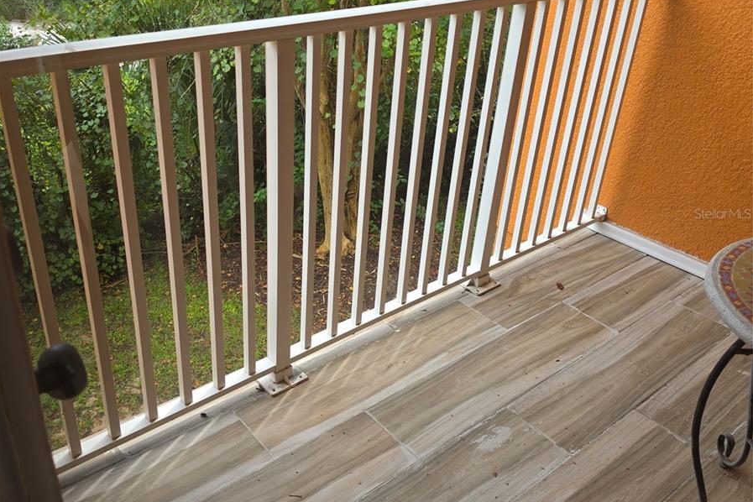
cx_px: 376
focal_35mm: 32
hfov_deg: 58.7
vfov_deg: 41.0
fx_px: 669
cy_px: 213
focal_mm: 6.5
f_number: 1.4
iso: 32
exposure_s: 1/359
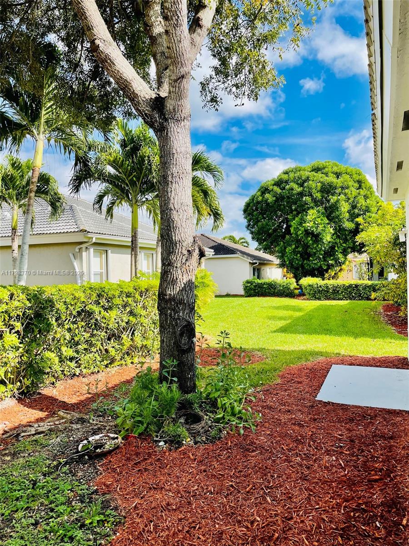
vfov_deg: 67.3
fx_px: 410
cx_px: 204
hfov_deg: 53.1
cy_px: 273
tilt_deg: +2.0
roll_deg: +0.7
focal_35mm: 26
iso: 32
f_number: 1.6
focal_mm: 5.1
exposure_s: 1/2247
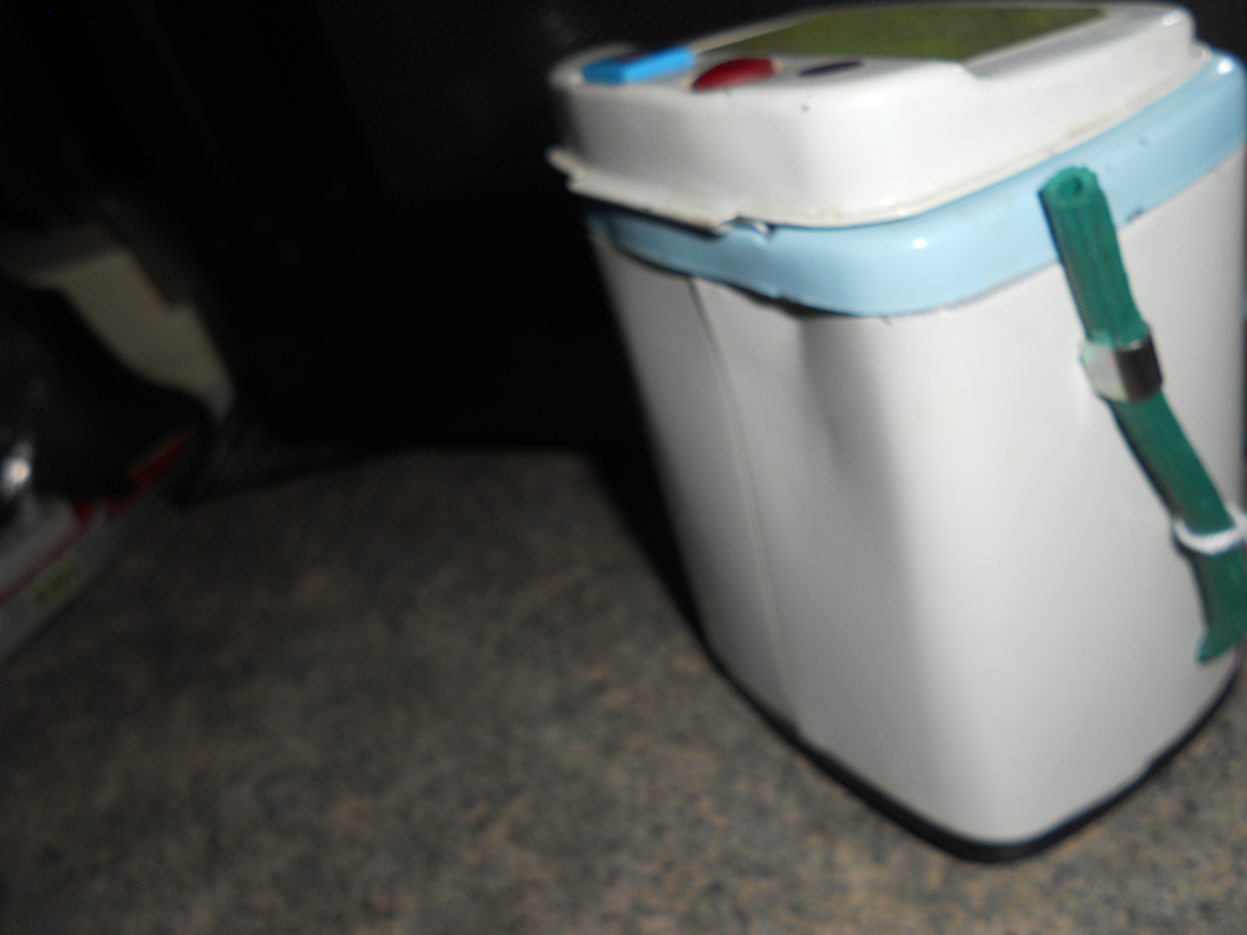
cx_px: 624
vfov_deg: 44.2
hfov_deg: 56.8
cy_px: 468
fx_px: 1153
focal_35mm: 32
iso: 80
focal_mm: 5.8
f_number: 8.8
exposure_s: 1/25
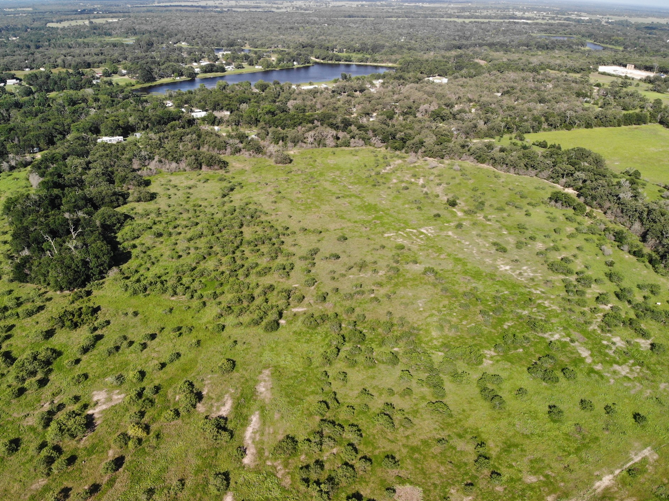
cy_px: 256
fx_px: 502
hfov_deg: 67.3
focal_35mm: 26
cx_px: 318
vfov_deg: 53.0
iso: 118
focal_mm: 4.5
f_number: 2.8
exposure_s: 1/150
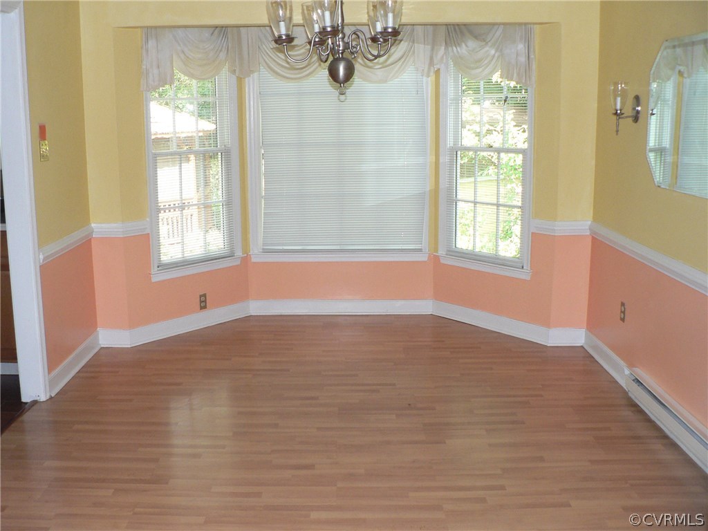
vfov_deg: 39.7
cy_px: 266
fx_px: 736
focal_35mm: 36
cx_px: 354
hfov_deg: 51.4
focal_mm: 6
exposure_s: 1/60
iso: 300
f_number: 2.8
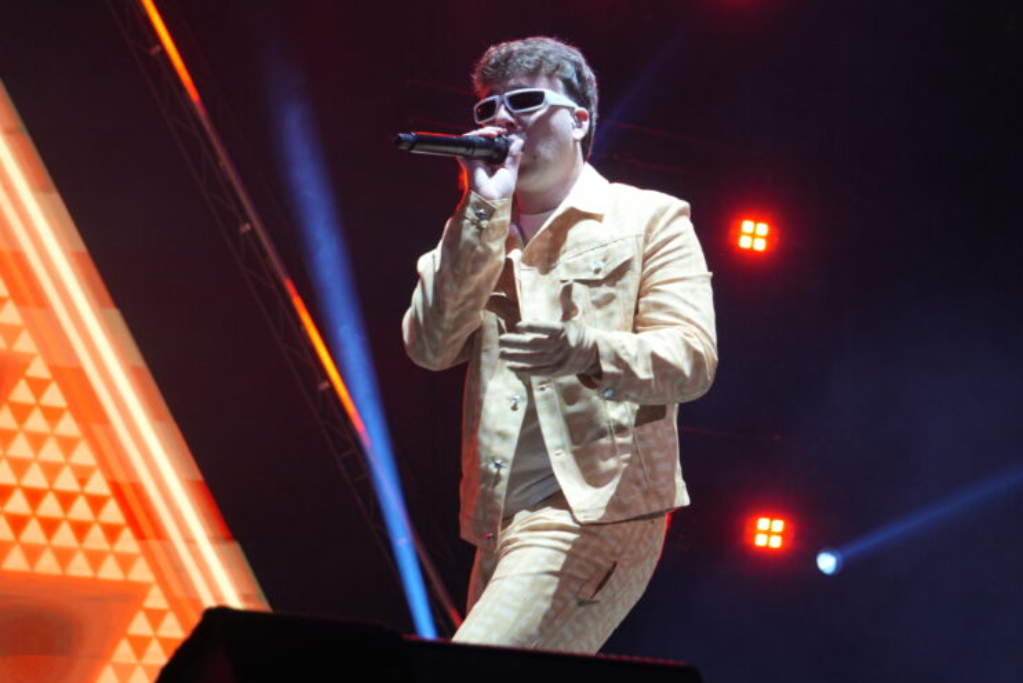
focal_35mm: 89
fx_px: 2516
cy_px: 349
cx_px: 498
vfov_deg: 15.4
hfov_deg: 23.0
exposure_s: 1/160
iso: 1600
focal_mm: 57
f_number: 4.5
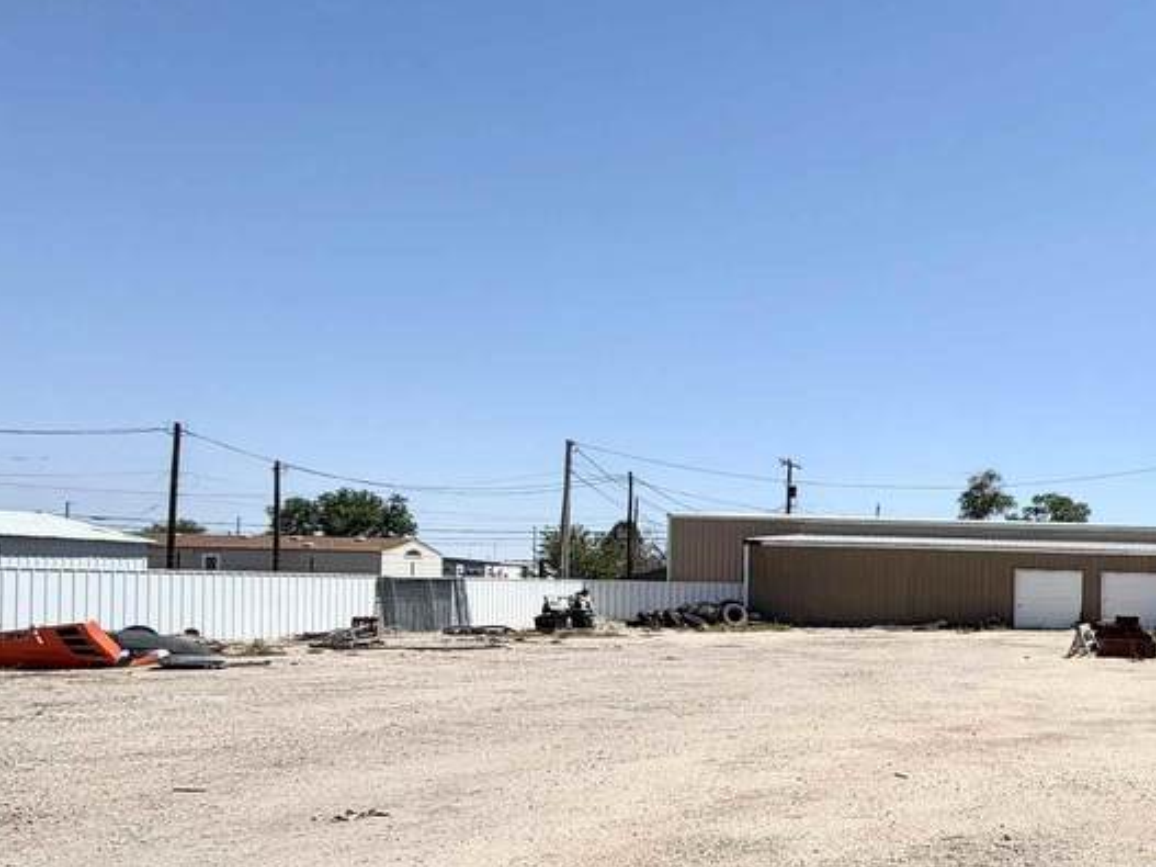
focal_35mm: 34
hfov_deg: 42.2
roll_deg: +0.0
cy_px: 595
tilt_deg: -1.0
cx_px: 1281
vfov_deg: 41.1
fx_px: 1135
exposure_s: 1/1656
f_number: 2.2
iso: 20
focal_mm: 2.22
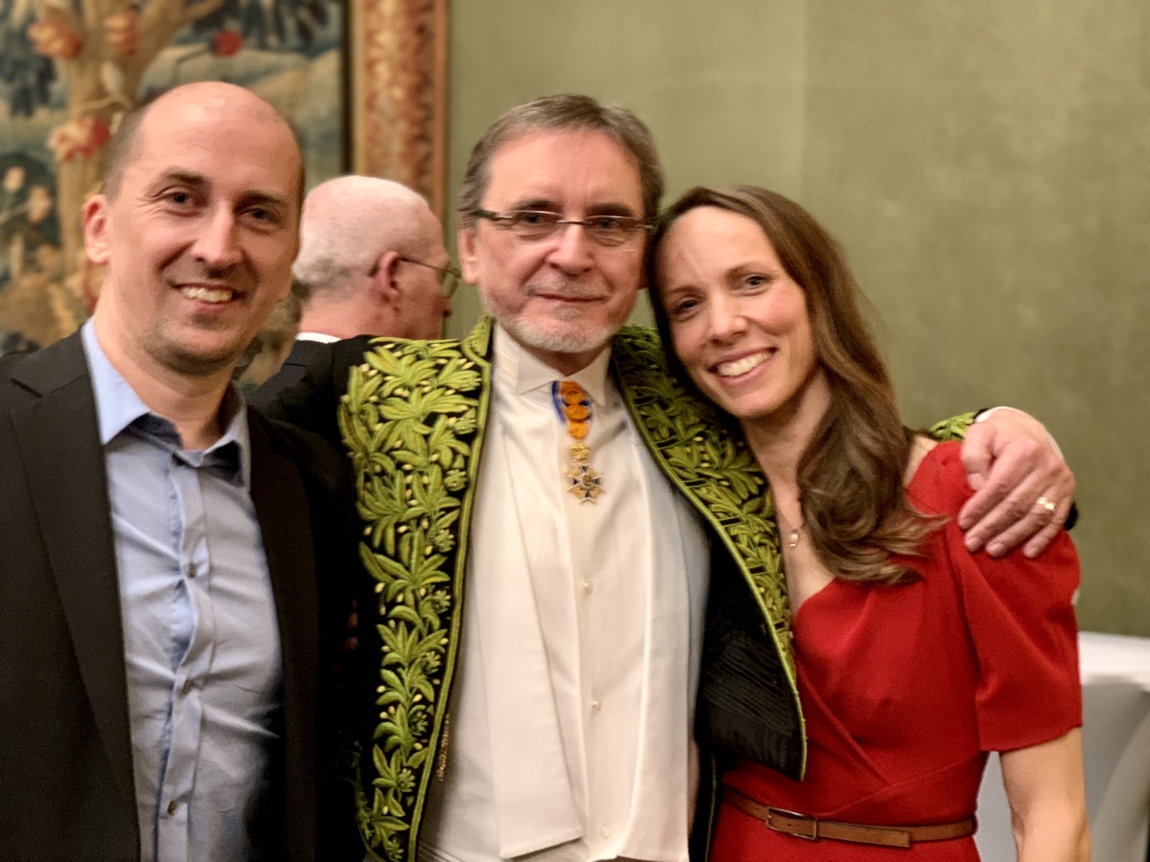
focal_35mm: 52
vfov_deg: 28.0
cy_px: 431
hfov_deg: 36.8
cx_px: 575
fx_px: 1728
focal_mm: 6
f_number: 2.4
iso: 400
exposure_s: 1/33
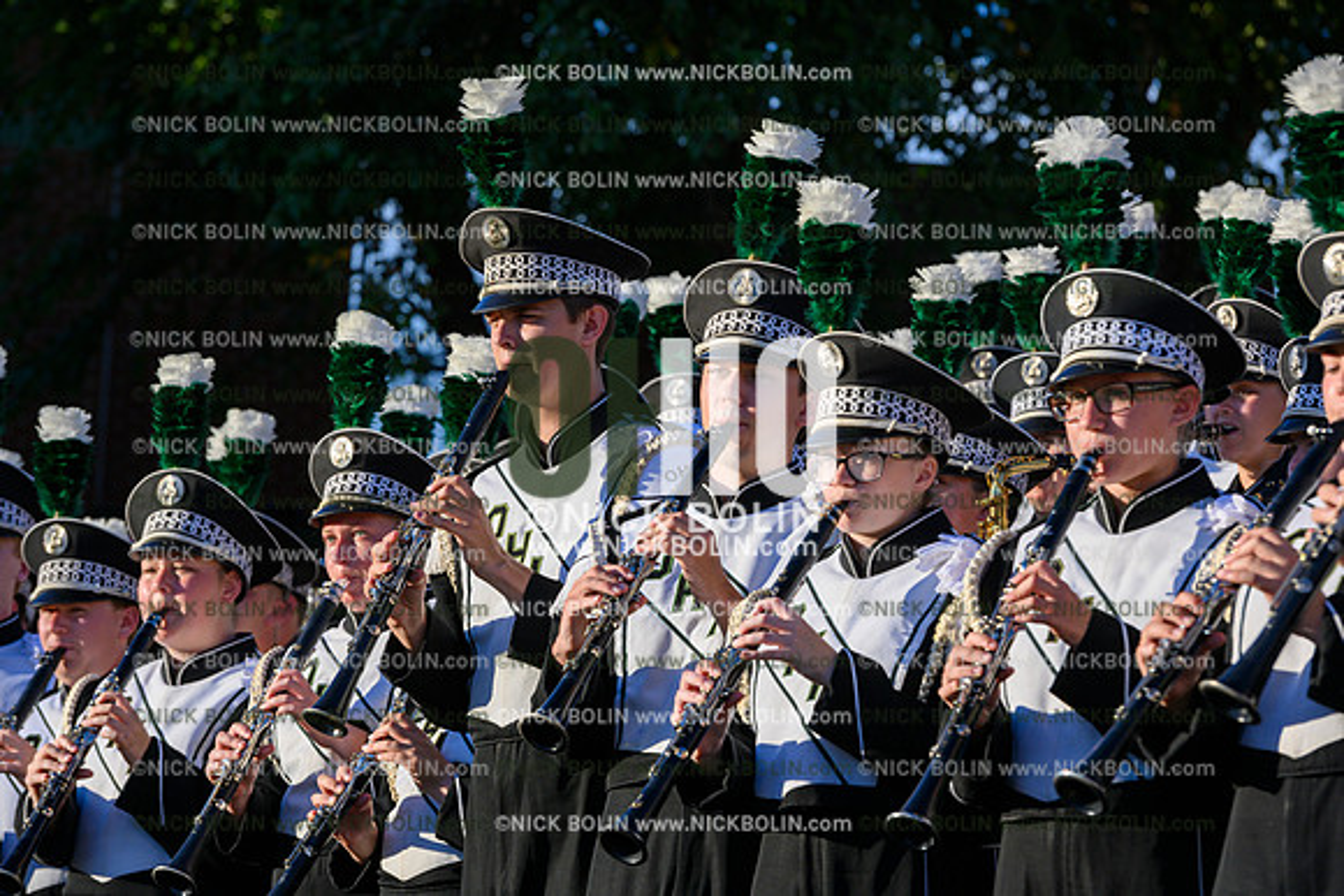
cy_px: 448
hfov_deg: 11.7
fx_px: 6535
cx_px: 672
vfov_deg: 7.9
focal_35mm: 175
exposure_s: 1/640
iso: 160
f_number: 8
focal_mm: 175
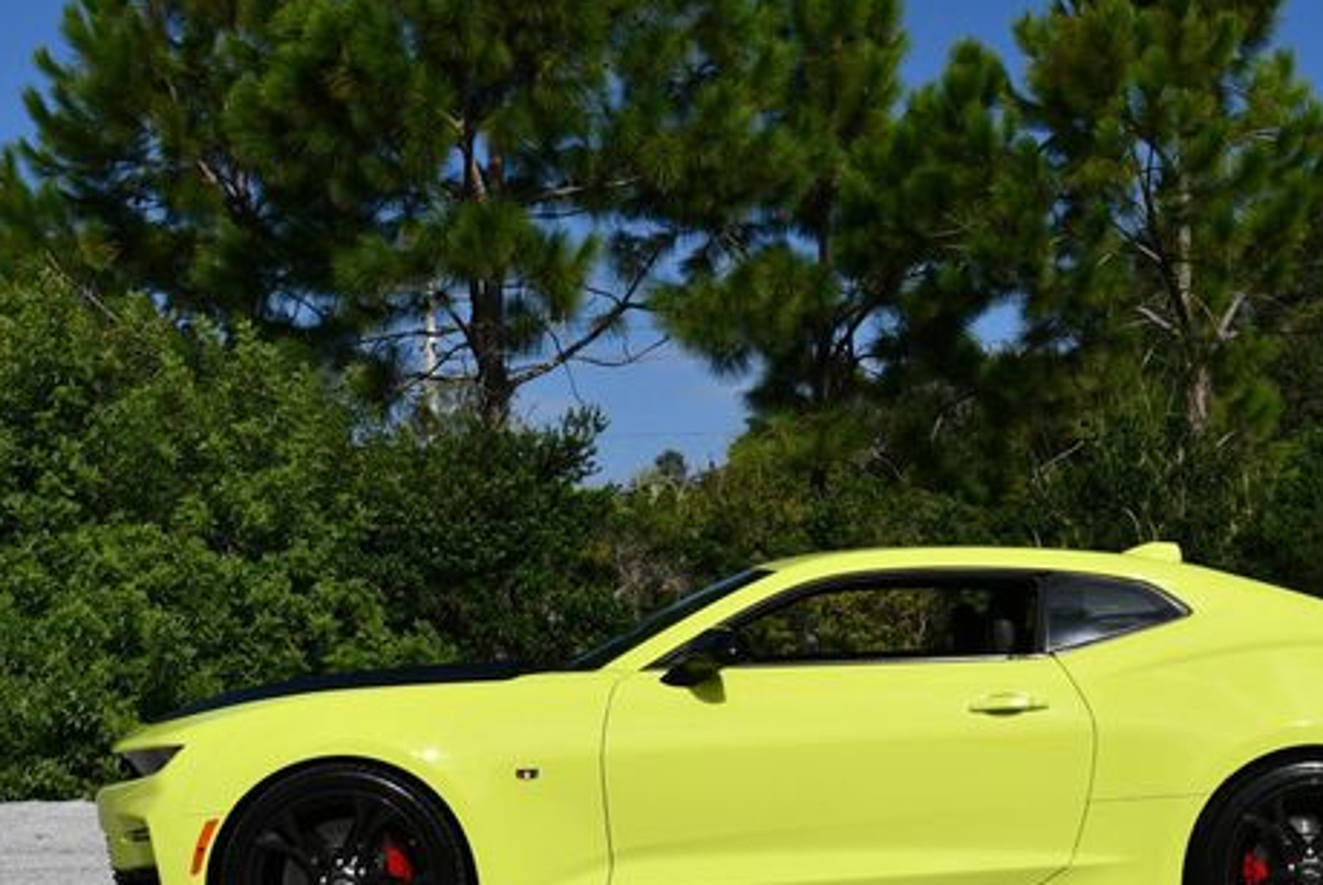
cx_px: 842
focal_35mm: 67
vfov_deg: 20.3
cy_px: 542
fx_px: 2465
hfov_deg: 29.9
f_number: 10
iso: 100
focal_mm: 24
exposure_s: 1/400
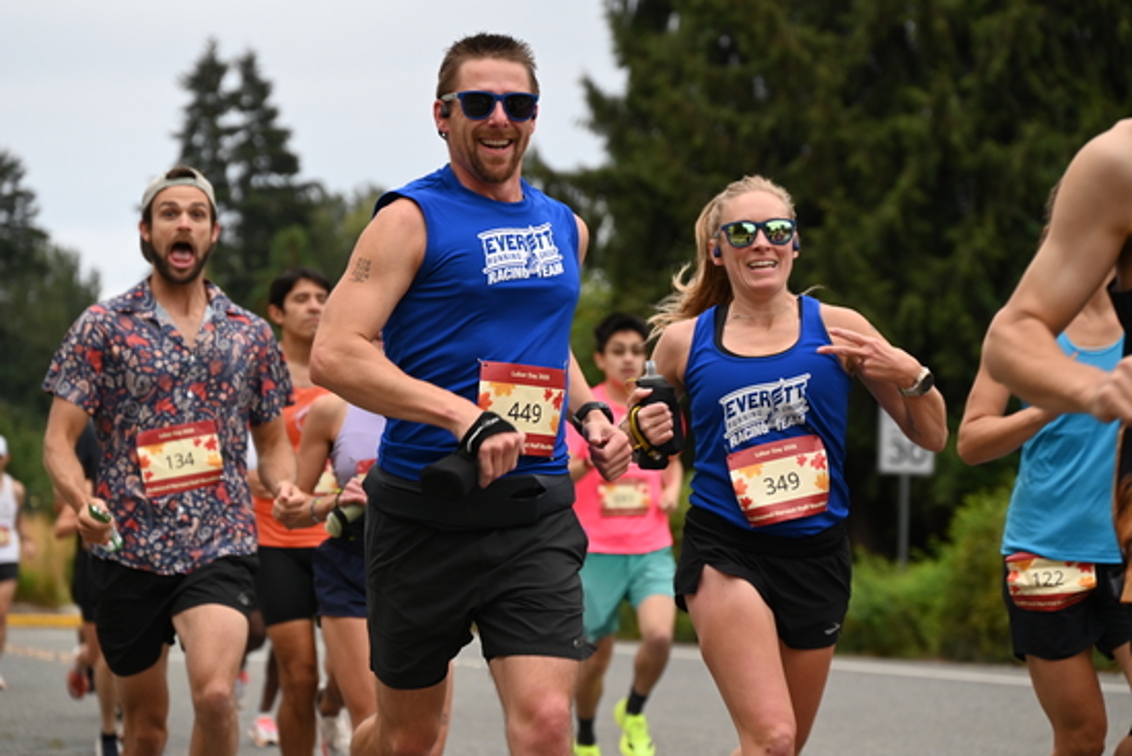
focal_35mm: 140
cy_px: 378
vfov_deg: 9.8
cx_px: 566
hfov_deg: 14.6
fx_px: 4403
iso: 800
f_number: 6.3
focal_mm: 140
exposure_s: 1/250
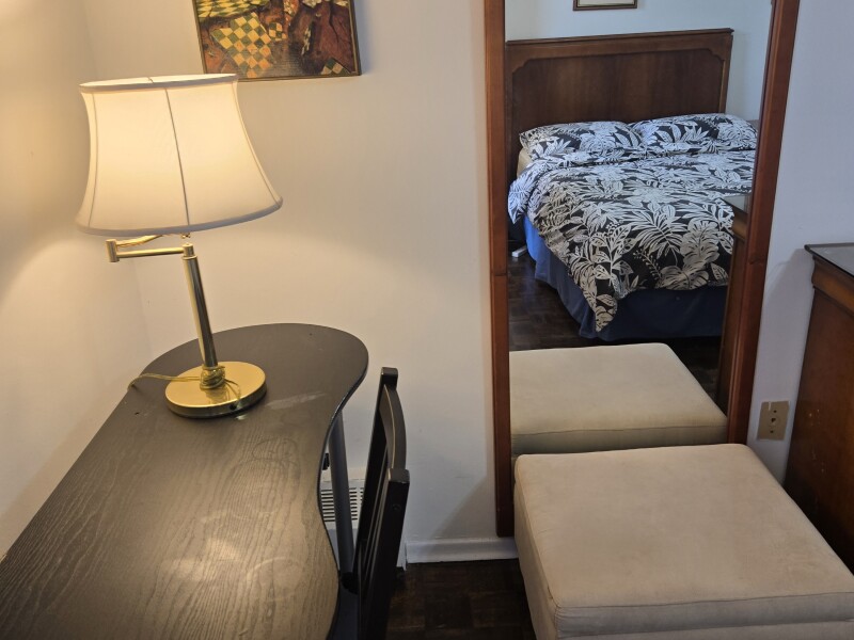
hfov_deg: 73.9
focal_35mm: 23
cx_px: 427
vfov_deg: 58.9
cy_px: 320
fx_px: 567
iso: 80
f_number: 1.8
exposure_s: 1/120
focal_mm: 5.4
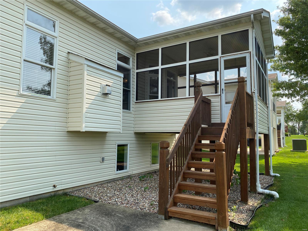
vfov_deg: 53.1
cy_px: 116
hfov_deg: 67.3
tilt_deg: +4.5
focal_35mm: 26
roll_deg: +0.0
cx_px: 154
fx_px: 231
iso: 32
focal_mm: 4.25
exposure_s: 1/1232
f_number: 1.8
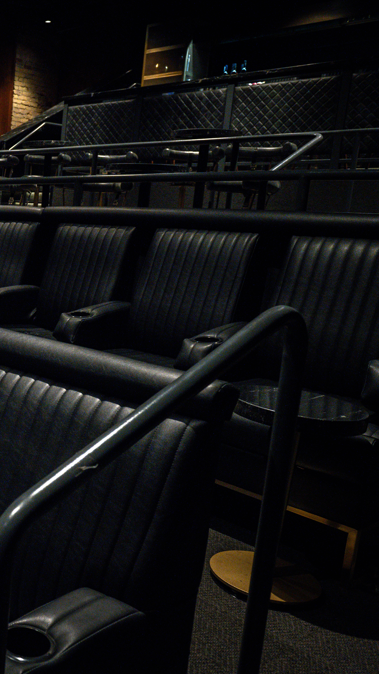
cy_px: 335
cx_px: -105
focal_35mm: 38
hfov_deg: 26.7
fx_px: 679
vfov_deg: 52.8
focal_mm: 24
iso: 3200
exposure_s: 1/100
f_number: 5
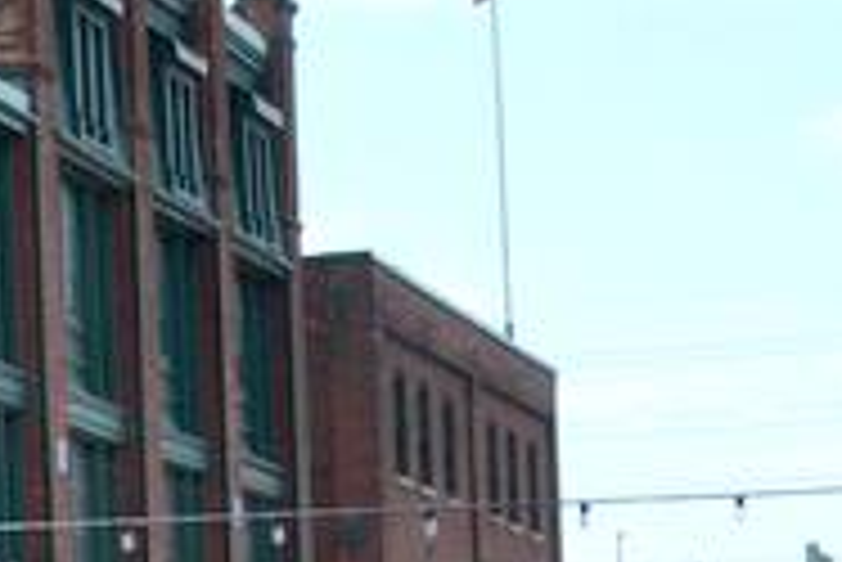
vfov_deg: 8.3
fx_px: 3815
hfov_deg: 12.4
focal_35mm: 163
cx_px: 865
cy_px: 807
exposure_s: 1/1600
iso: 400
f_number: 6.3
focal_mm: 22
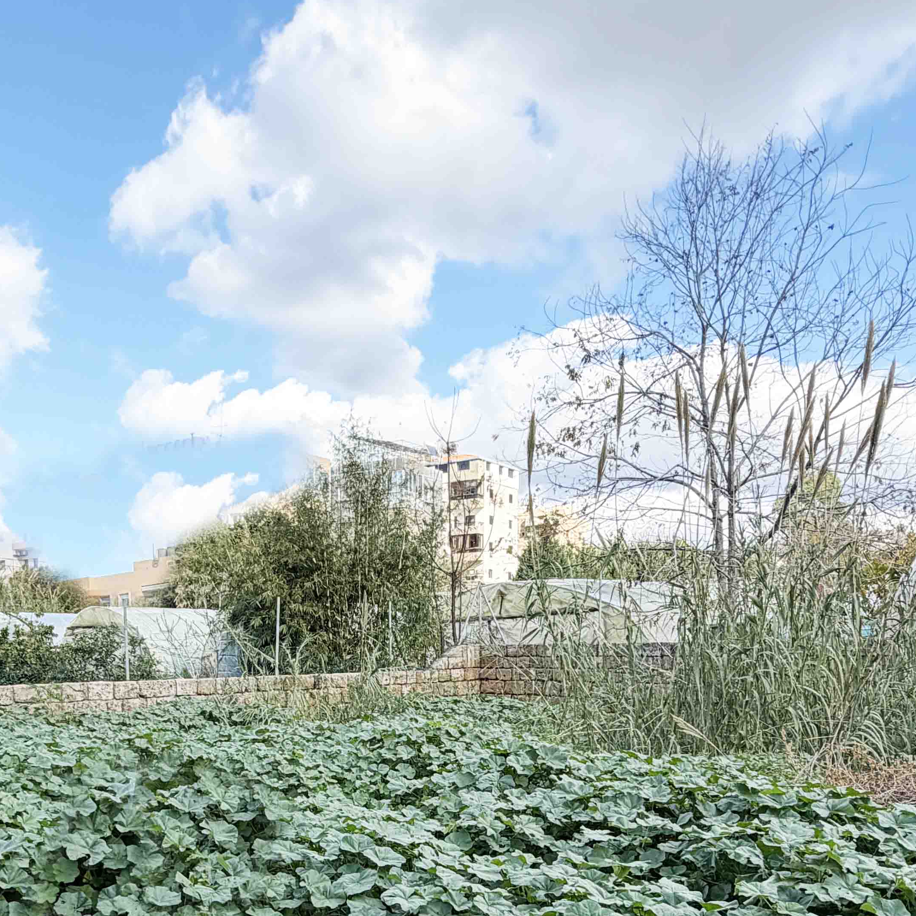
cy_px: 748
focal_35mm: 33
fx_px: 988
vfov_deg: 46.8
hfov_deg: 49.5
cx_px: 371
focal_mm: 2.22
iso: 40
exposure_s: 1/770
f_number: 2.2
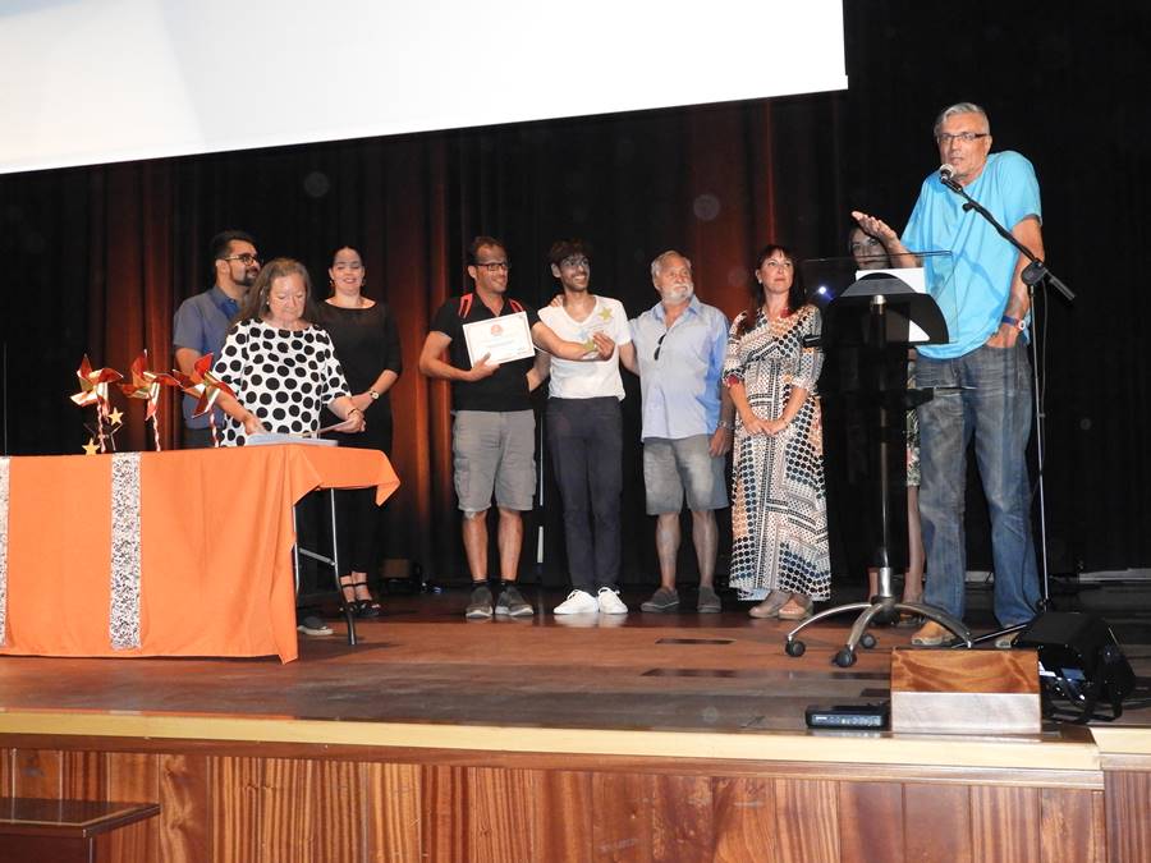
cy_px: 432
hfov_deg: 42.1
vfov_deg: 32.2
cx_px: 576
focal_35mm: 45
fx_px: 1496
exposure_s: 1/30
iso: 900
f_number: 4
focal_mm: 8.1
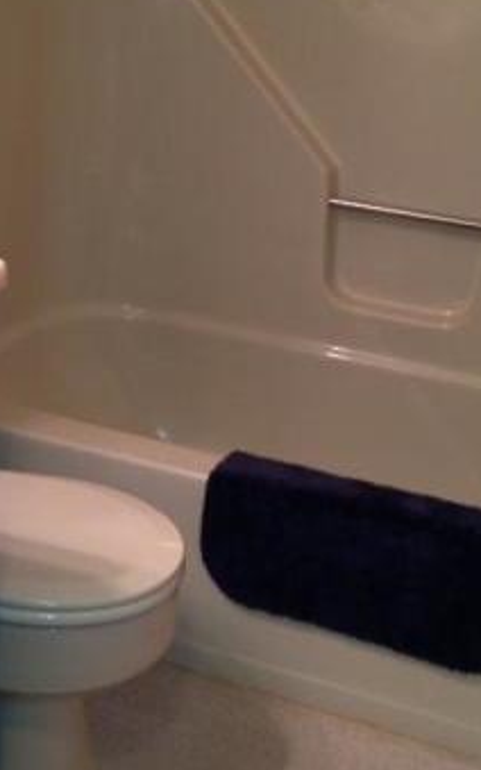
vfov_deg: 31.1
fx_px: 1384
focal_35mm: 66
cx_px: 174
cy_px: 370
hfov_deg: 19.7
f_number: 2.4
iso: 125
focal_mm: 4.13
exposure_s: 1/20
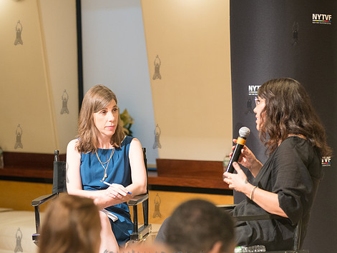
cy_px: 136
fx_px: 1383
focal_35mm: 142
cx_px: 157
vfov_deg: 10.5
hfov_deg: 13.9
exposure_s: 1/125
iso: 2500
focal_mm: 120
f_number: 4
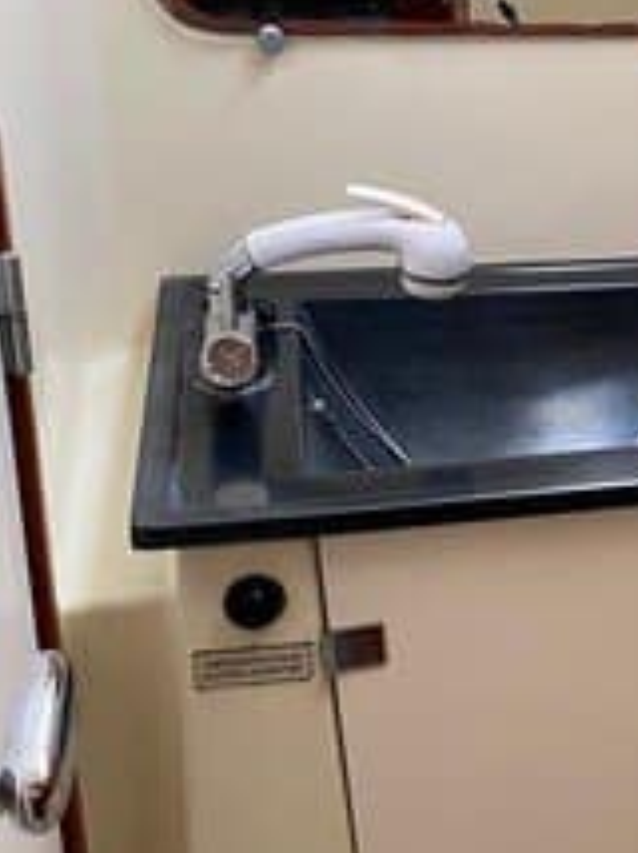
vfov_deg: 26.7
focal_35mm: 73
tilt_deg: -19.1
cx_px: 893
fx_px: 1798
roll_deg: -3.1
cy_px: 379
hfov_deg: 18.3
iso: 200
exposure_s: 1/60
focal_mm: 4.25
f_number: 1.8
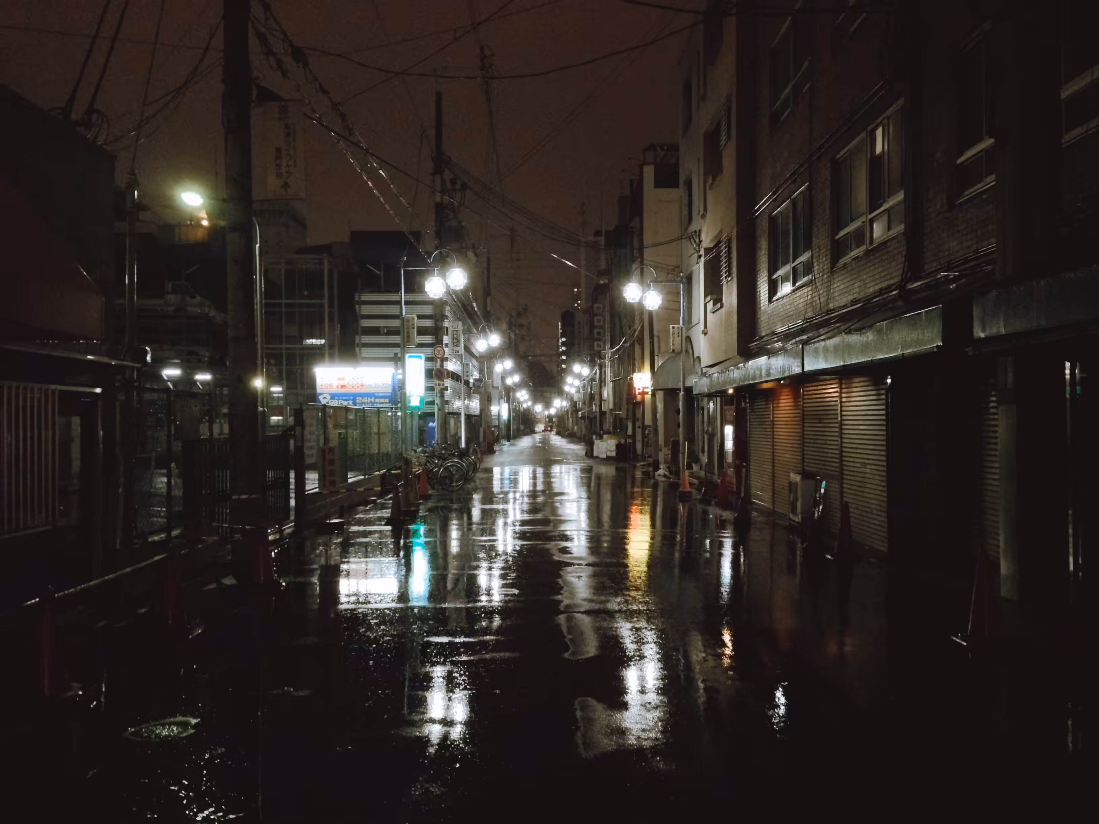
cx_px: 550
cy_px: 412
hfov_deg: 55.4
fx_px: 1048
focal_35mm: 33
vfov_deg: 42.9
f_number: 2.4
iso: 640
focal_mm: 4.12
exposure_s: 1/15
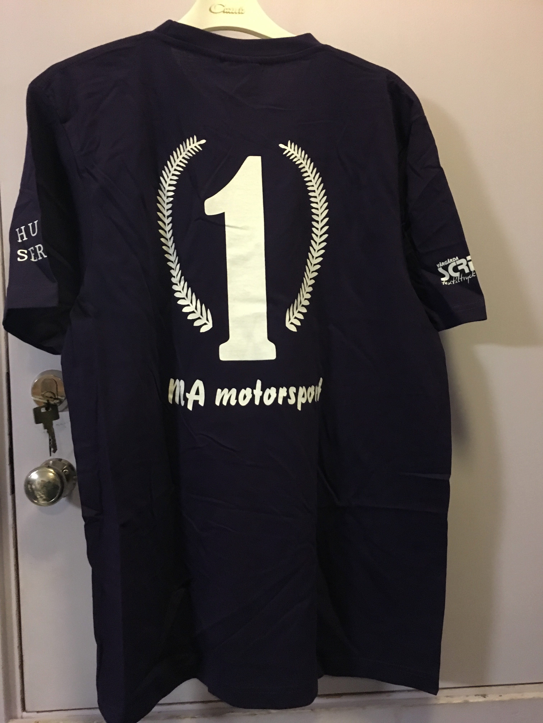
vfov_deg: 61.7
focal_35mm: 29
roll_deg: +2.2
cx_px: 272
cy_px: 362
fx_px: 607
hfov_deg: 48.2
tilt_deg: -3.4
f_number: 2.2
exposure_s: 1/17
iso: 250
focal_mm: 4.15
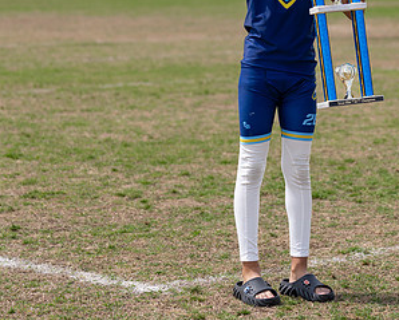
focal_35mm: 151
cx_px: 286
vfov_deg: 10.2
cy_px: 56
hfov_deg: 12.7
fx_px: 1785
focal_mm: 70
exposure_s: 1/2000
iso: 100
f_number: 2.8
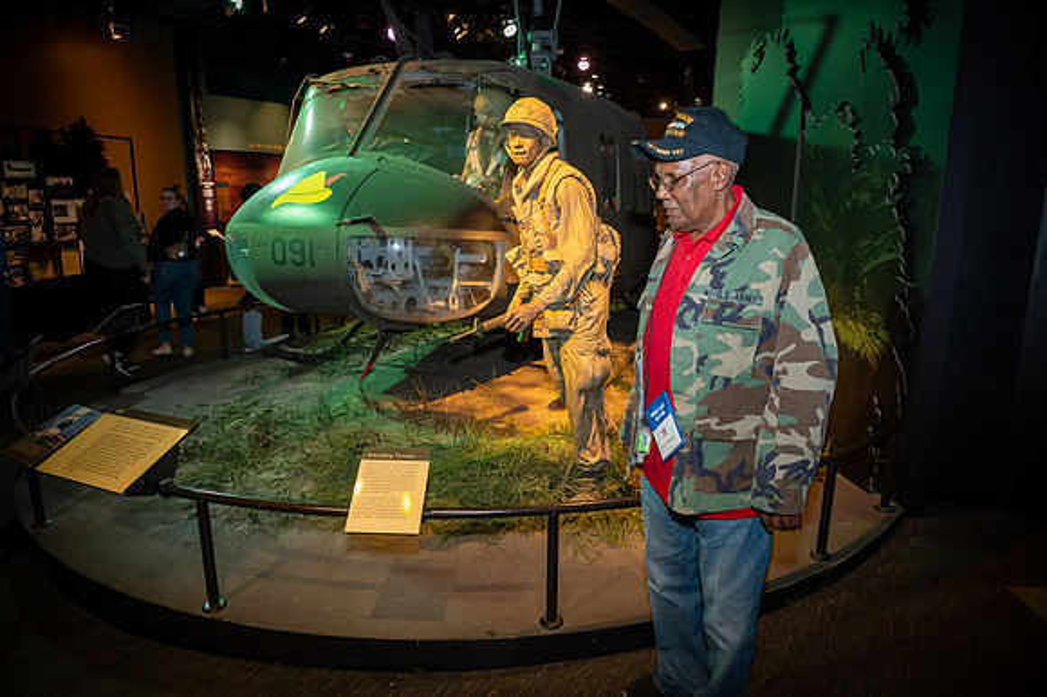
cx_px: 524
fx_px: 698
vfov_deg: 53.1
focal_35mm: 24
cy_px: 348
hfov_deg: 73.8
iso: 2800
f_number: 5
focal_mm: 24
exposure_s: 1/30
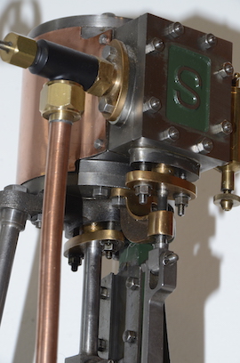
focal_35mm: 225
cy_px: 182
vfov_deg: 9.2
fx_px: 2261
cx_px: 120
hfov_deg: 6.1
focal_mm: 150
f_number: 13
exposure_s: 1/60
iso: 800
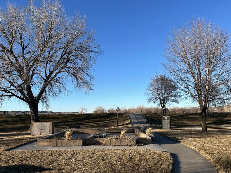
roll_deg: +1.3
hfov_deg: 67.3
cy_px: 86
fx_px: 174
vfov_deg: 53.1
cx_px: 116
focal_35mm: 26
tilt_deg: +7.8
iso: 50
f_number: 1.5
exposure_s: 1/2353
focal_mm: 5.7
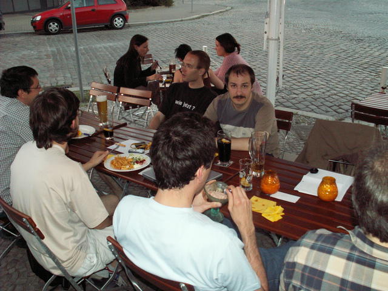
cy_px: 146
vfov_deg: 40.7
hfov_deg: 52.6
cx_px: 194
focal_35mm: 35
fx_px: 392
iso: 160
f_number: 2.8
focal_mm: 5.86
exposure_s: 1/40
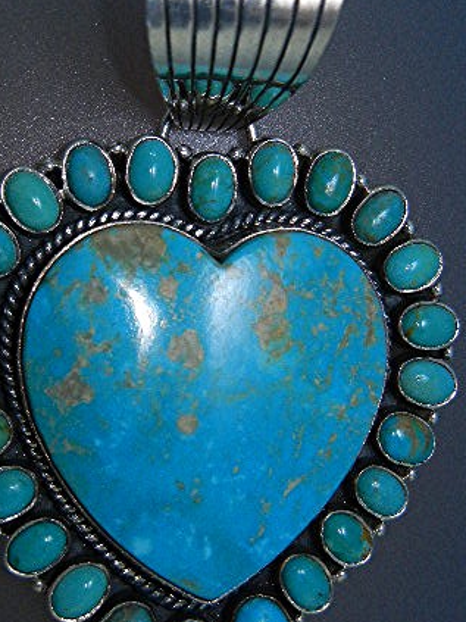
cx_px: 184
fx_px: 1060
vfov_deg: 32.7
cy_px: 315
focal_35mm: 59
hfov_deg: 24.8
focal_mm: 7.1
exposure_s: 1/30
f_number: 7.4
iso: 242
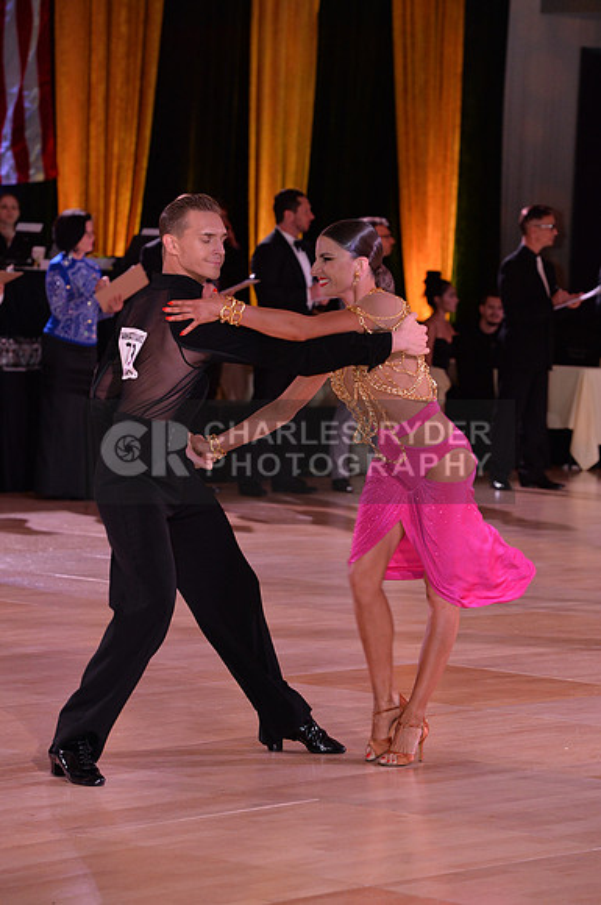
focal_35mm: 165
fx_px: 4144
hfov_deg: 8.3
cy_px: 452
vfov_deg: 12.5
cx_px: 300
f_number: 5.6
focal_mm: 165
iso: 1600
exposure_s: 1/250
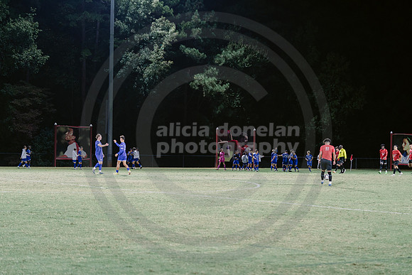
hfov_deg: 22.6
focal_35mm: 90
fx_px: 1030
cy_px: 138
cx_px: 206
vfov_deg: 15.2
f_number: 3.5
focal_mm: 90
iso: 2000
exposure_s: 1/160
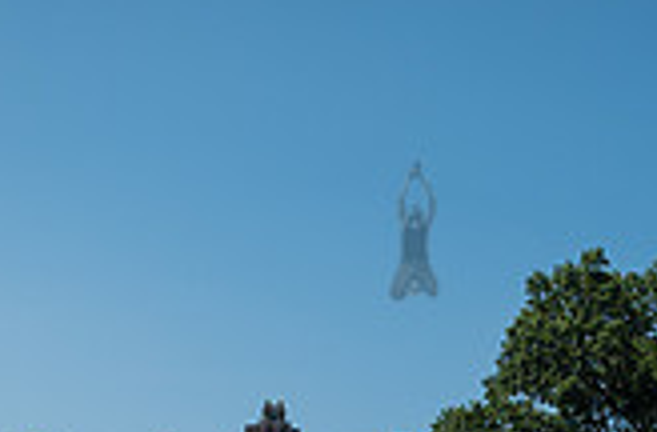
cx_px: 520
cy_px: 694
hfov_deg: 21.7
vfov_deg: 13.5
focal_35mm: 93
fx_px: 1691
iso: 125
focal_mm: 24
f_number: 5.6
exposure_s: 1/1000
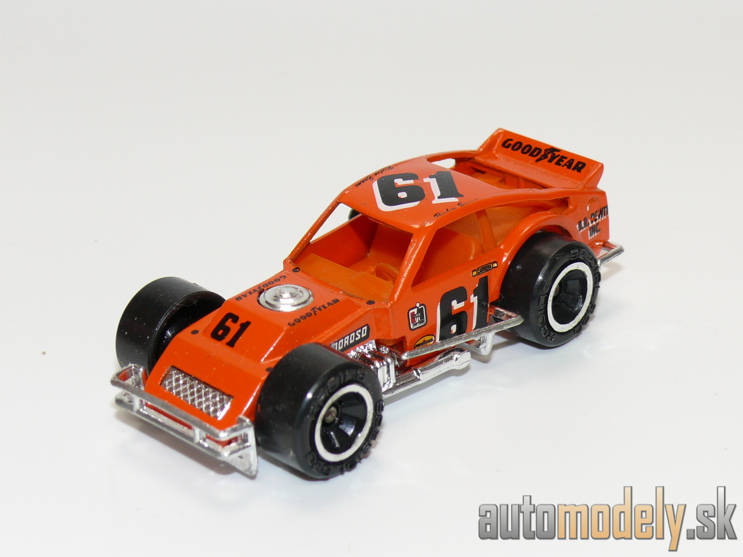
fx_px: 1910
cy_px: 278
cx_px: 372
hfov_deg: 22.0
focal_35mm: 89
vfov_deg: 16.6
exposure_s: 1/30
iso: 100
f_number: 4
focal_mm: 12.5
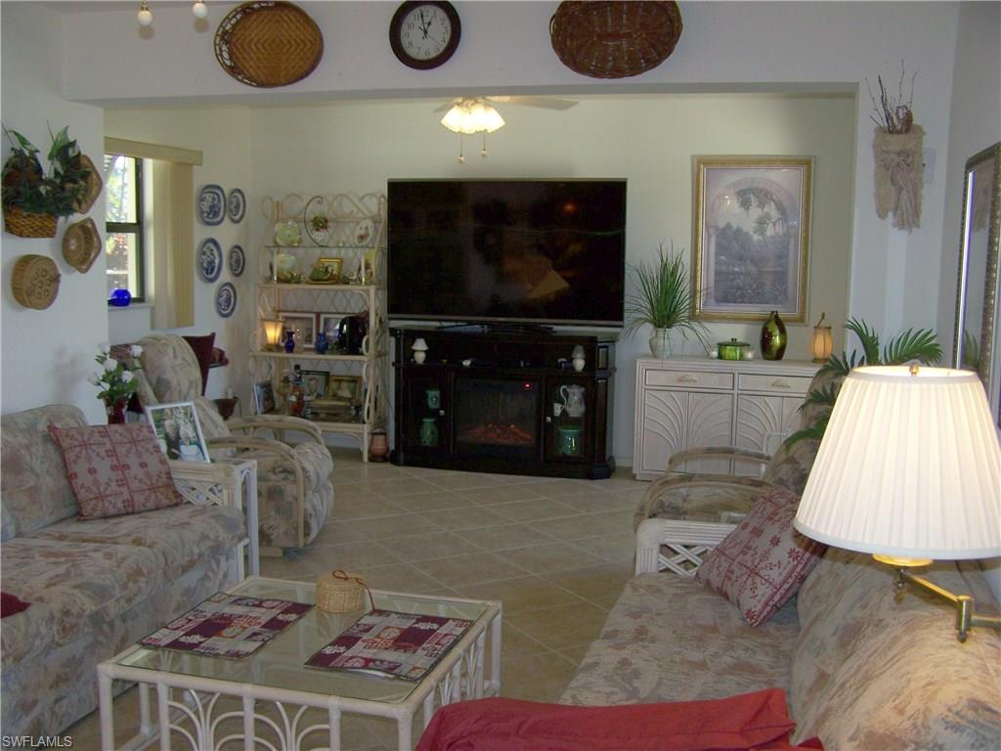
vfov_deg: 37.7
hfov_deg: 49.0
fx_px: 1099
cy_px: 376
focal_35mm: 38
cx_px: 500
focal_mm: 6.3
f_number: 2.8
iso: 80
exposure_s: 1/60
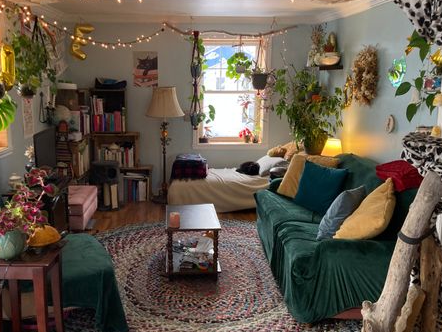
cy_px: 164
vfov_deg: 37.8
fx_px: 485
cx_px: 196
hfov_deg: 48.9
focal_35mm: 38
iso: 80
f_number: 1.8
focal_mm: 3.99
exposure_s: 1/71
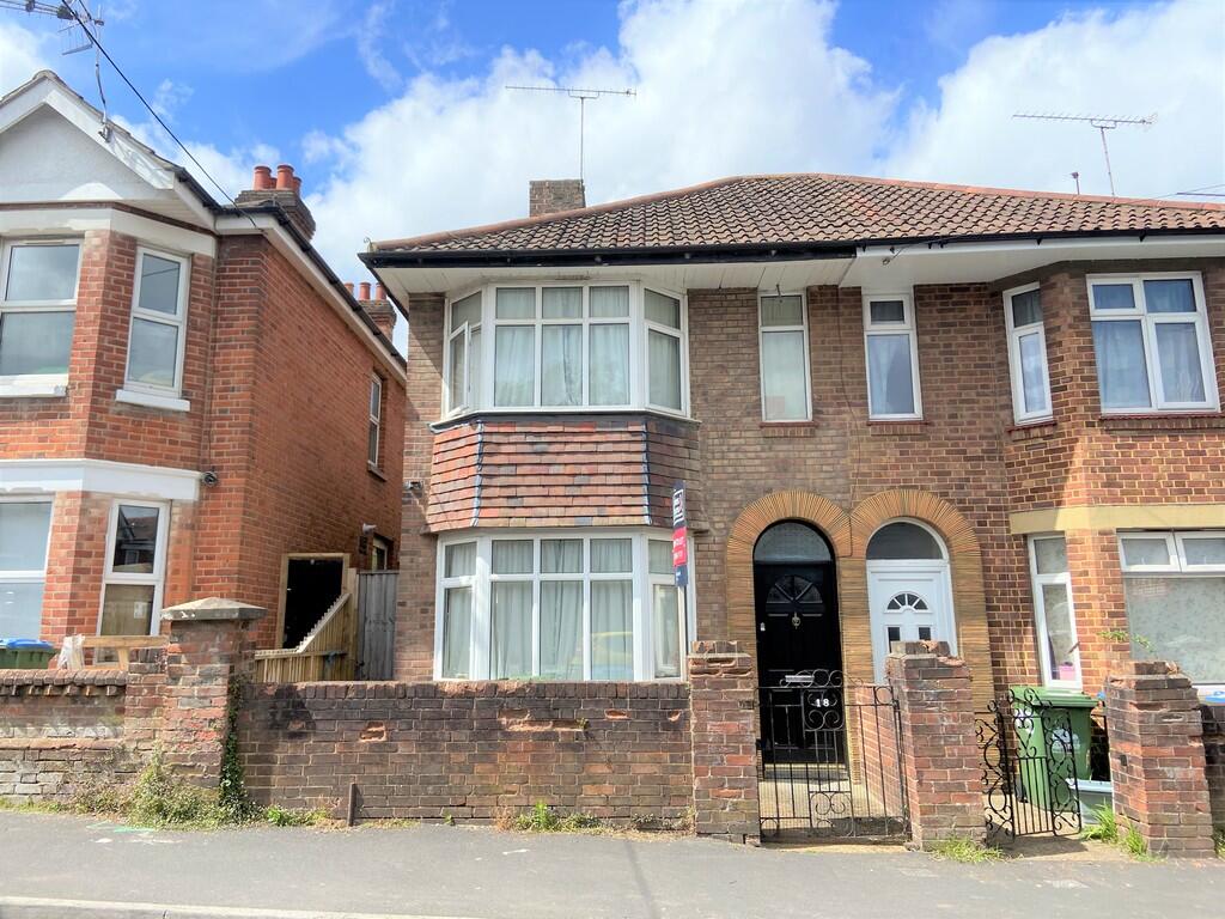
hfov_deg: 67.3
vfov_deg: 53.1
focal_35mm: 26
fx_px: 920
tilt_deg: +11.8
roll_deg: +0.3
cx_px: 612
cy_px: 460
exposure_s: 1/2513
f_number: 1.8
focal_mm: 4.25
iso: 32
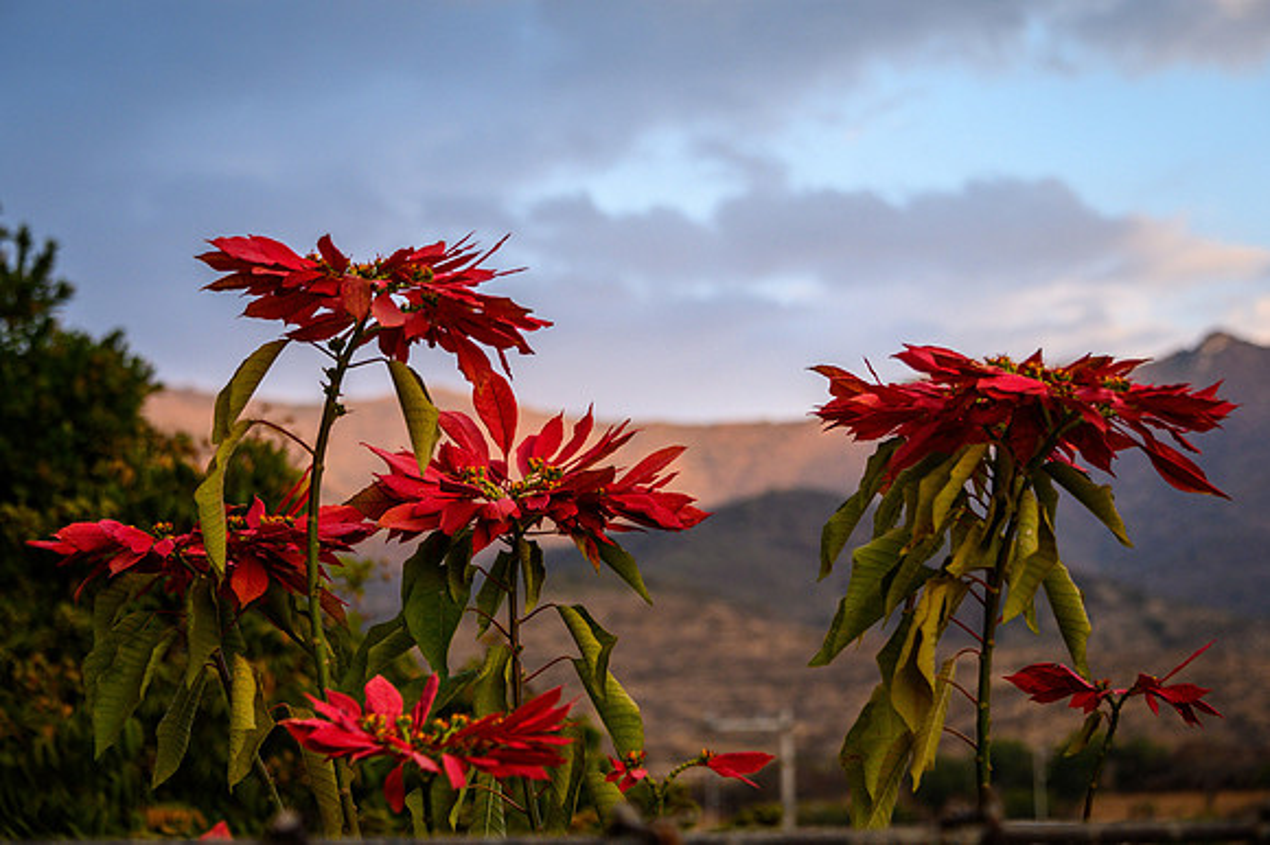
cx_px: 635
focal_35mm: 107
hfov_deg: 19.0
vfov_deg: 12.7
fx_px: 3789
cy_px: 382
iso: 1000
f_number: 5.6
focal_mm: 98
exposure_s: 1/800
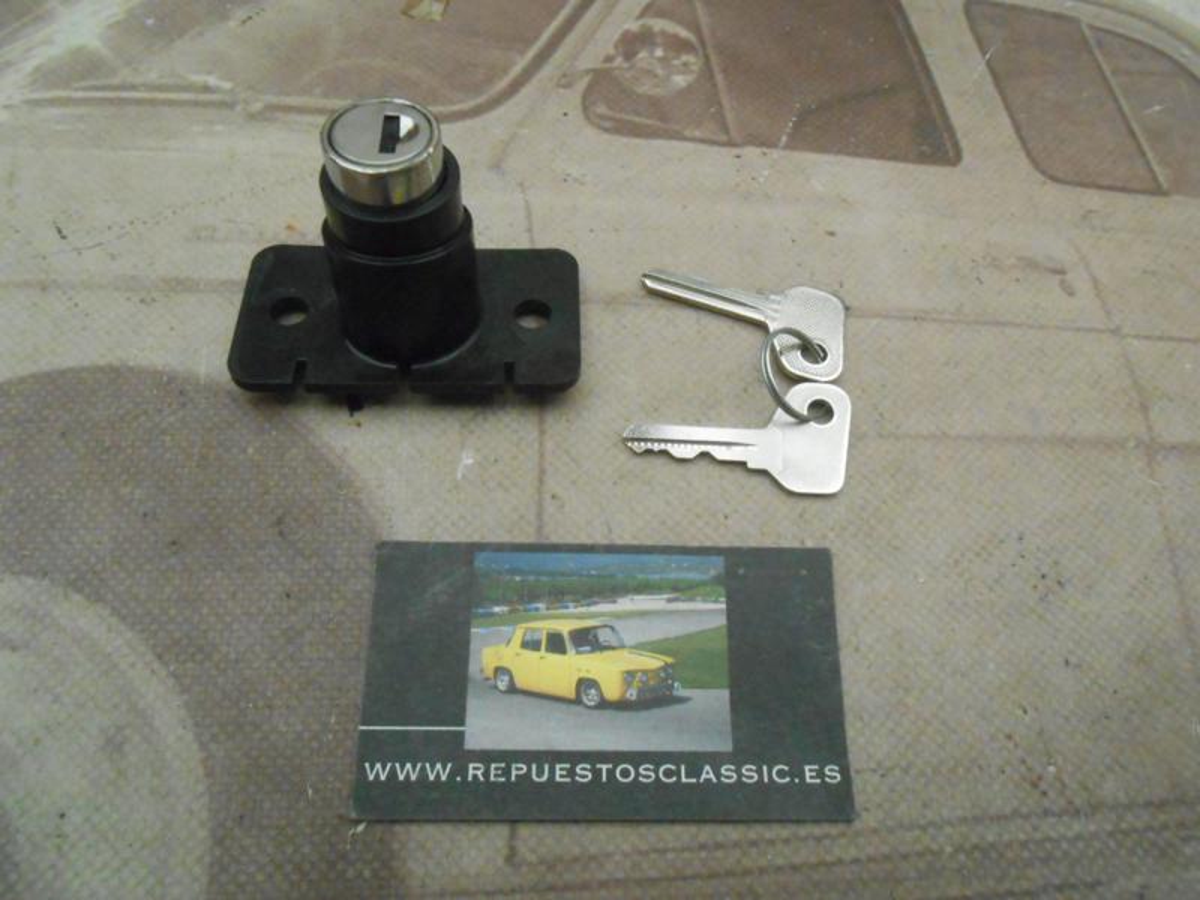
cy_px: 450
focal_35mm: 26
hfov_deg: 67.3
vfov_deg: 53.1
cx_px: 600
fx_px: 901
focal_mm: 4.6
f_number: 3.5
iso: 800
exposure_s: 1/40
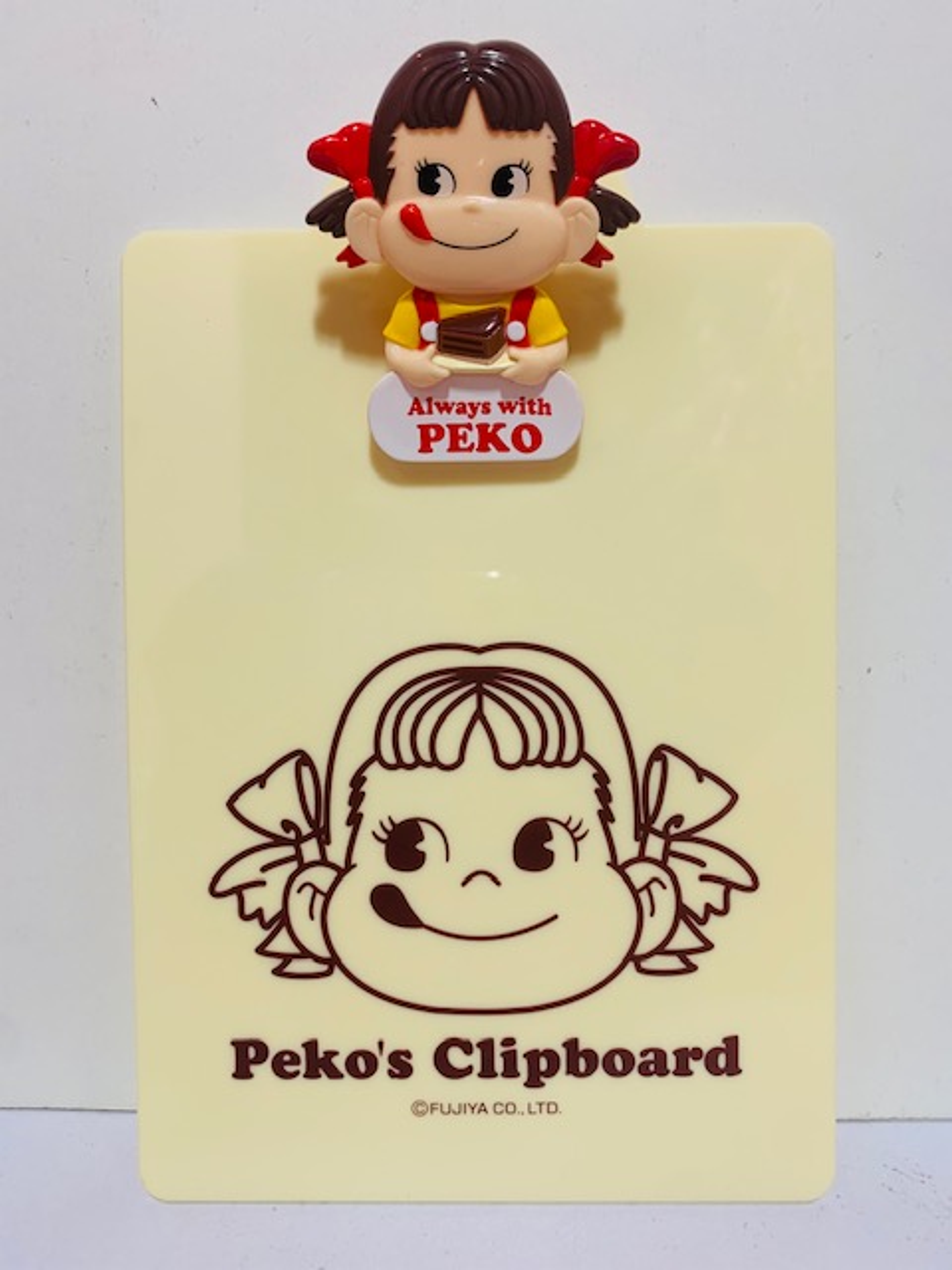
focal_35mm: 26
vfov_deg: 67.3
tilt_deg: -12.3
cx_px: 476
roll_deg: +1.4
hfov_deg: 53.1
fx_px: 953
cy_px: 635
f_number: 1.8
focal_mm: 4.25
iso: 100
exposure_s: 1/50
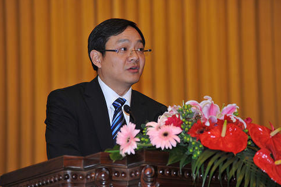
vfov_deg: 9.1
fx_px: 1179
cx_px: 140
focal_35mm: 151
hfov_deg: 13.6
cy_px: 91
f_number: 5.6
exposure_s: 1/60
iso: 500
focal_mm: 145
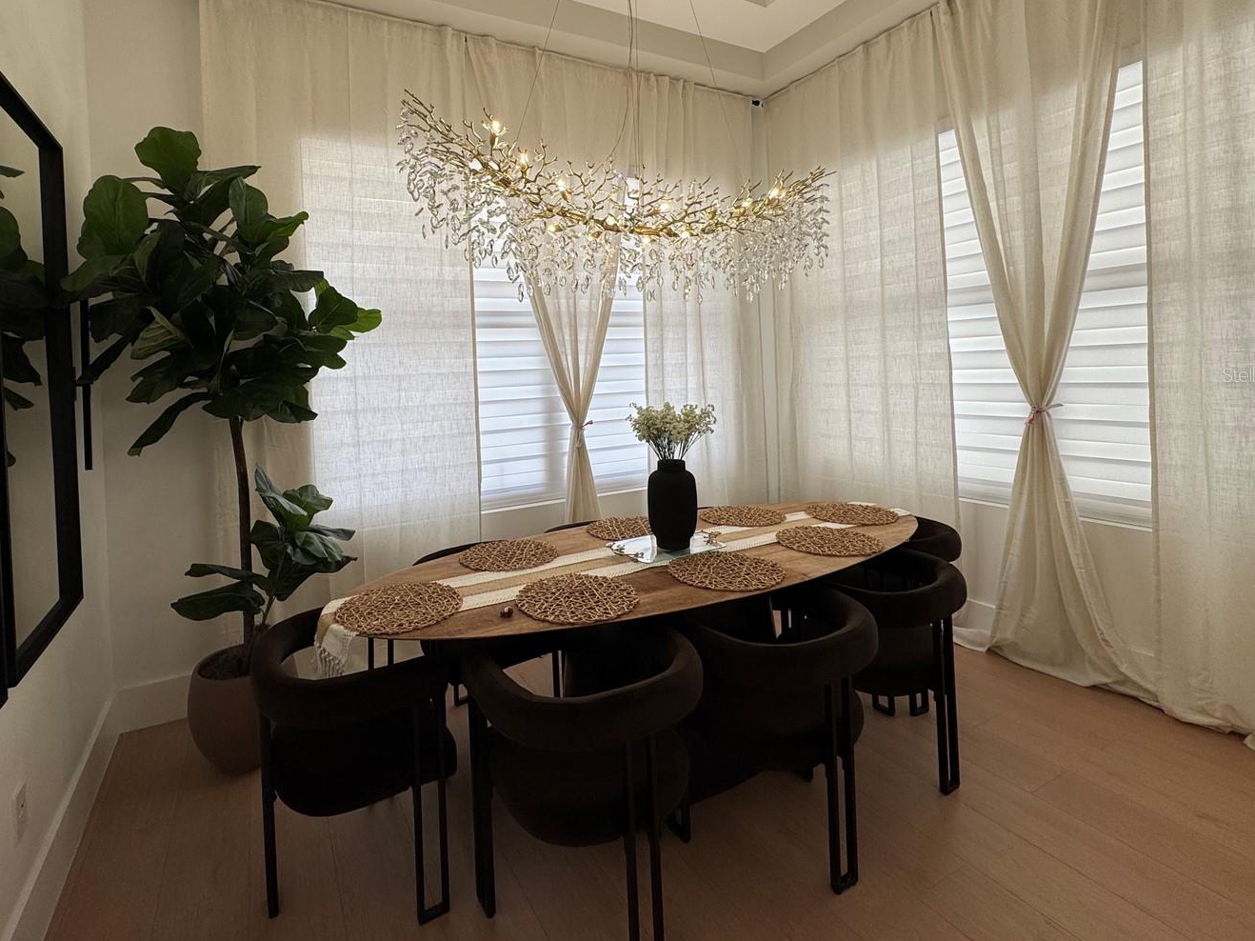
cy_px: 374
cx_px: 550
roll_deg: +2.2
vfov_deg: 73.9
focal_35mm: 17
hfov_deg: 90.6
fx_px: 616
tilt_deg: -1.0
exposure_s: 1/192
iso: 40
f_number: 2.2
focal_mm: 2.22
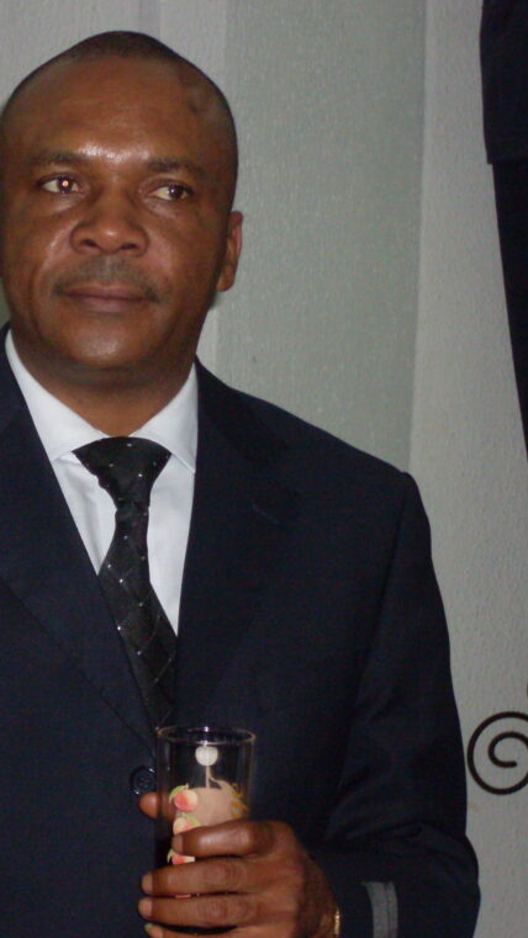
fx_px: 3759
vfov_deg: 14.2
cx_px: -30
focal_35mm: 151
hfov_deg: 8.0
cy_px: 470
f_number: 4.8
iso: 240
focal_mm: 17.1
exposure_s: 1/60
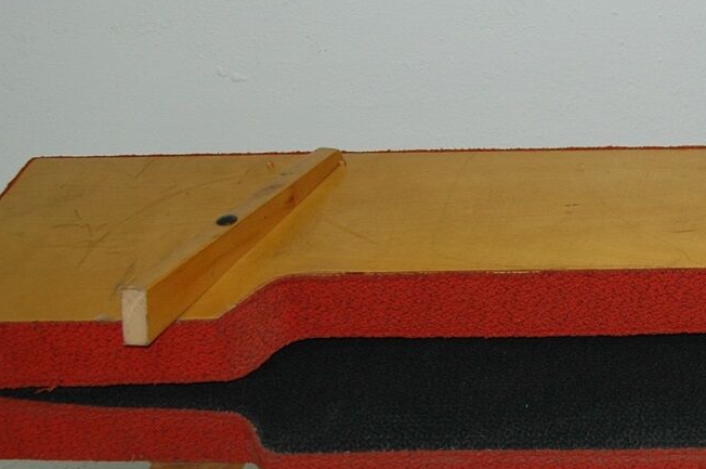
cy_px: 361
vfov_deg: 19.2
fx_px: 1378
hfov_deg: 26.3
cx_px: 788
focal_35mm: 70
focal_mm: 17
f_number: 3.2
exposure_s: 1/60
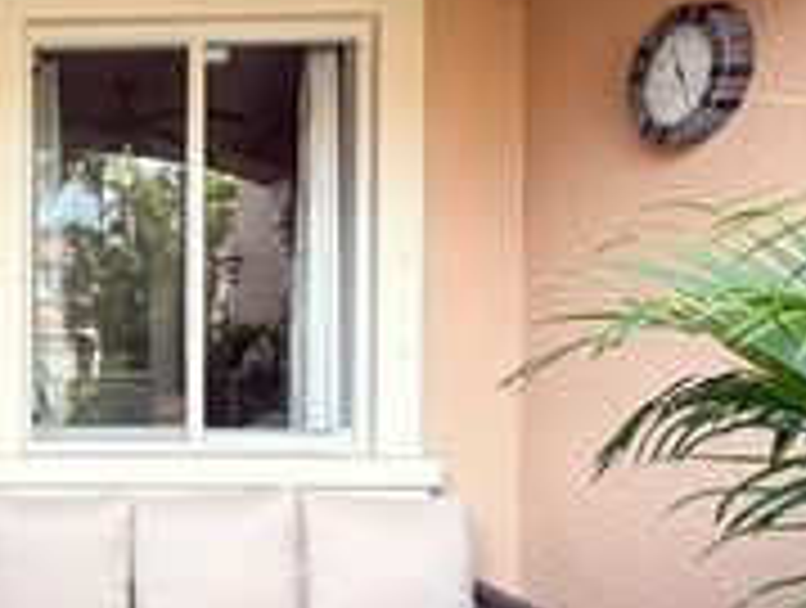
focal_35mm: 39
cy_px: 376
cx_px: -36
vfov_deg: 36.7
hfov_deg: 40.5
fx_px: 910
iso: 64
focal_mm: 2.22
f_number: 2.2
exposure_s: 1/121
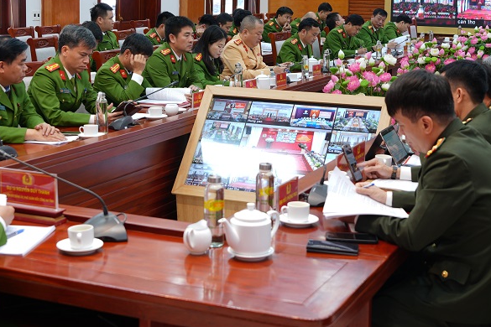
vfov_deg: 21.5
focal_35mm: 63
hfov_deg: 31.9
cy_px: 101
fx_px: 859
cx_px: 273
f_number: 3.2
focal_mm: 24
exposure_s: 1/10
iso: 80
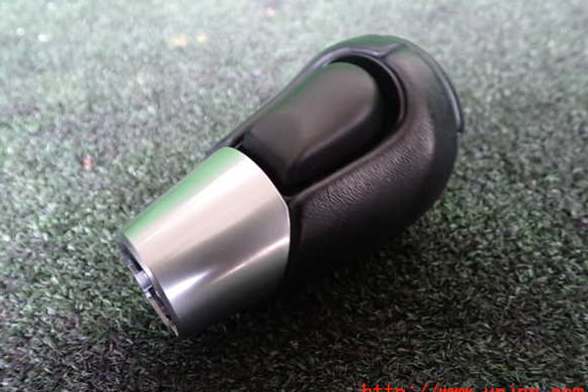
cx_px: 287
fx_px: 523
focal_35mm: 32
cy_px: 180
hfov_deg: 58.7
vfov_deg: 41.1
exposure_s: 1/30
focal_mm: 5.4
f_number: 2.3
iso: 640
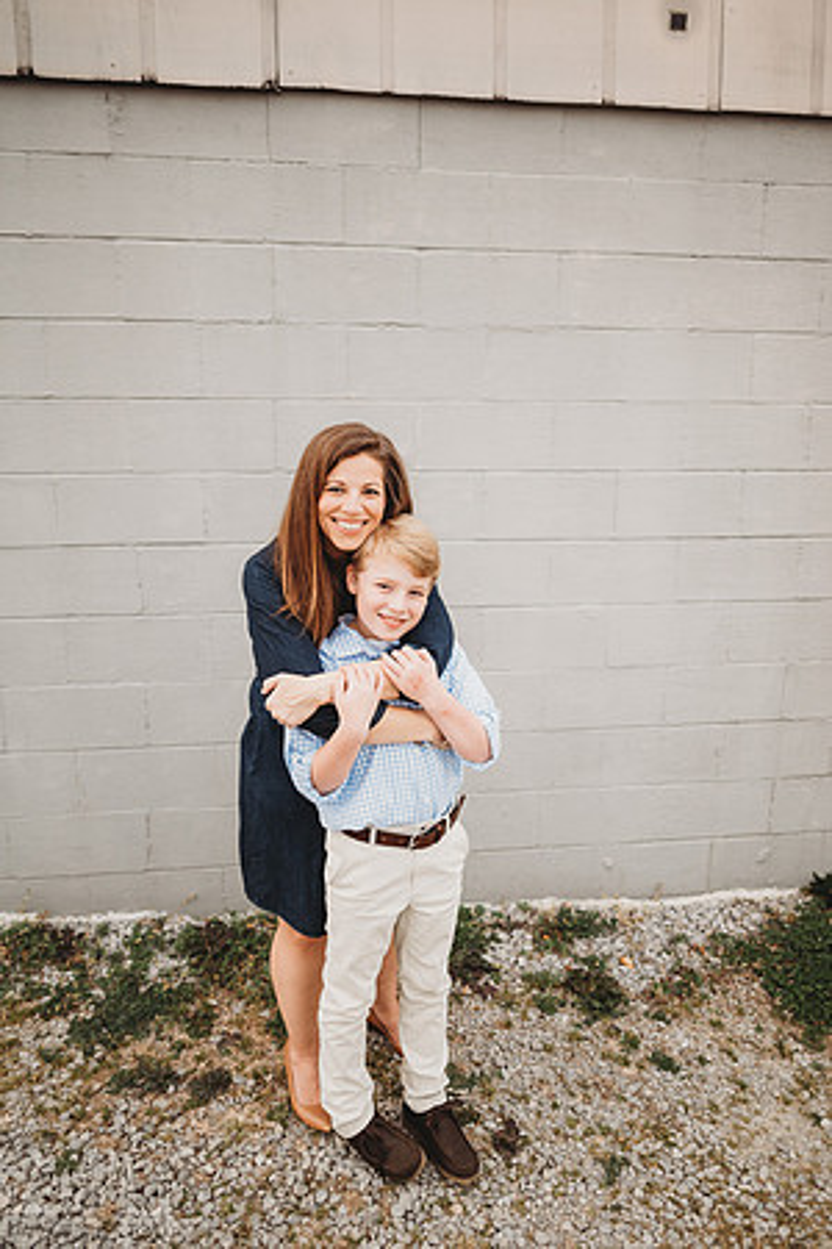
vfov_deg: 73.7
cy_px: 624
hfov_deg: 53.1
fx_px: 832
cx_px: 416
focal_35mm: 24
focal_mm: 24
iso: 200
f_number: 2.2
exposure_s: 1/320
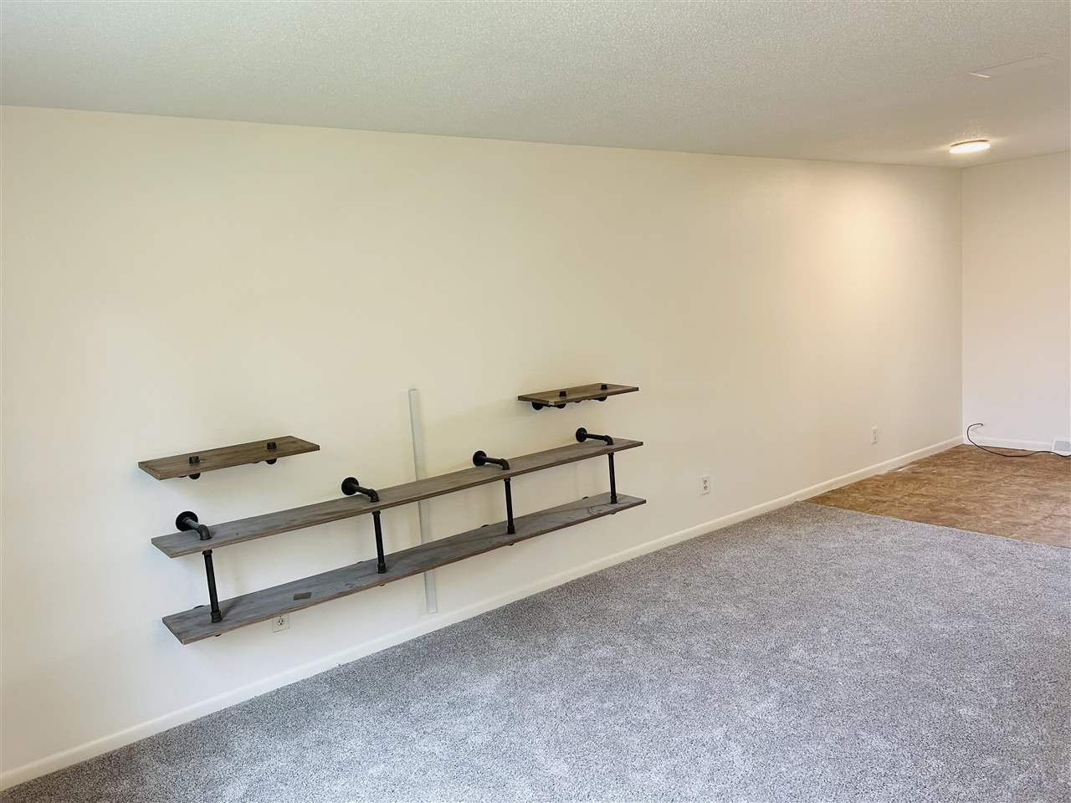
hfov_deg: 67.3
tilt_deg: -8.0
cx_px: 536
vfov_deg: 53.1
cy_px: 402
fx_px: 804
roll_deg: +4.9
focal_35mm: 26
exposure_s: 1/120
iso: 125
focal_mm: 5.7
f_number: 1.5
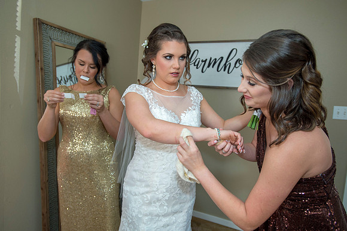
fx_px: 231
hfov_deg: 73.8
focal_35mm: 24
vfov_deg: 53.1
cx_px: 174
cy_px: 116
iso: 1250
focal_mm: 24
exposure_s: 1/100
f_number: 3.5
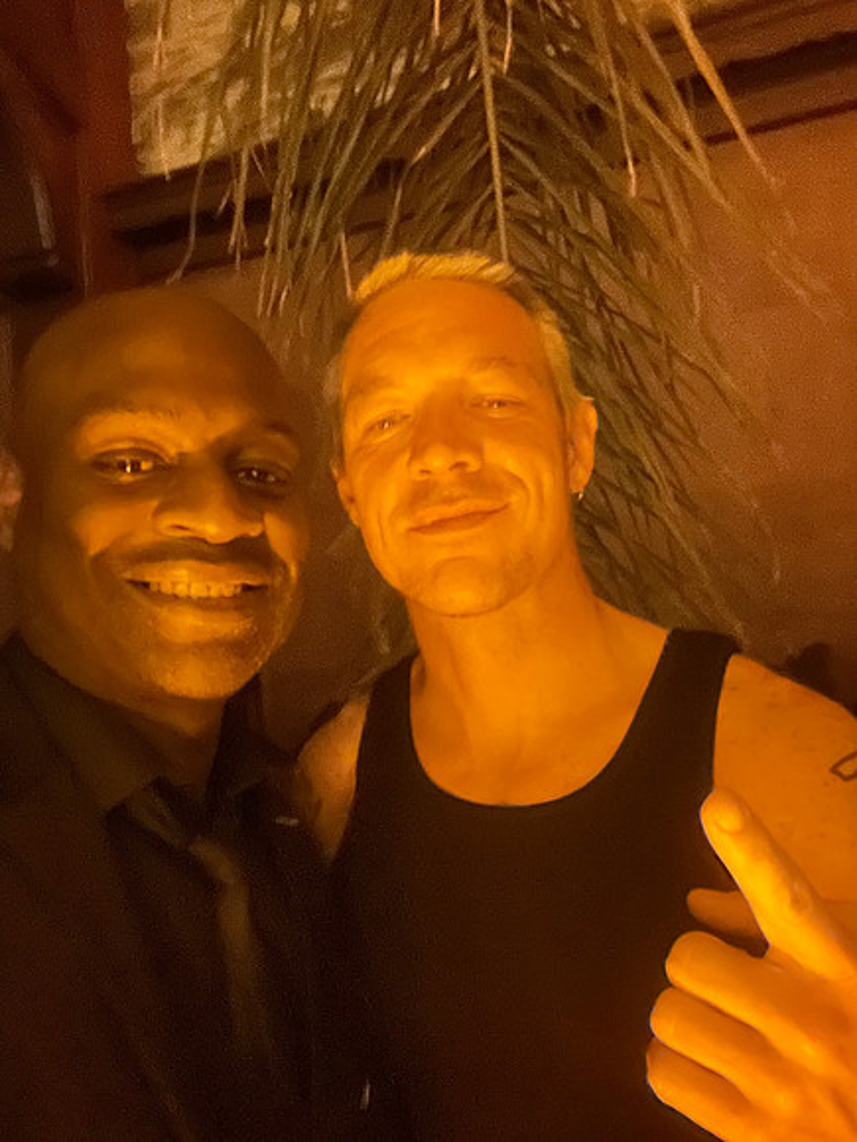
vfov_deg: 60.0
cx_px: 428
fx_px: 990
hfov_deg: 46.8
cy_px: 571
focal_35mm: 30
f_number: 2.2
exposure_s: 1/8
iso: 3200
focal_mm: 2.71
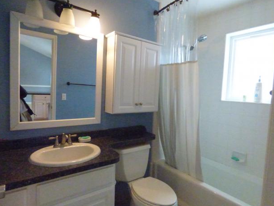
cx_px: 135
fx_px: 166
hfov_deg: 79.0
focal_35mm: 21
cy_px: 104
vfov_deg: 63.4
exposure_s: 1/160
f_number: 4.5
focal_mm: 3.58
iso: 3200
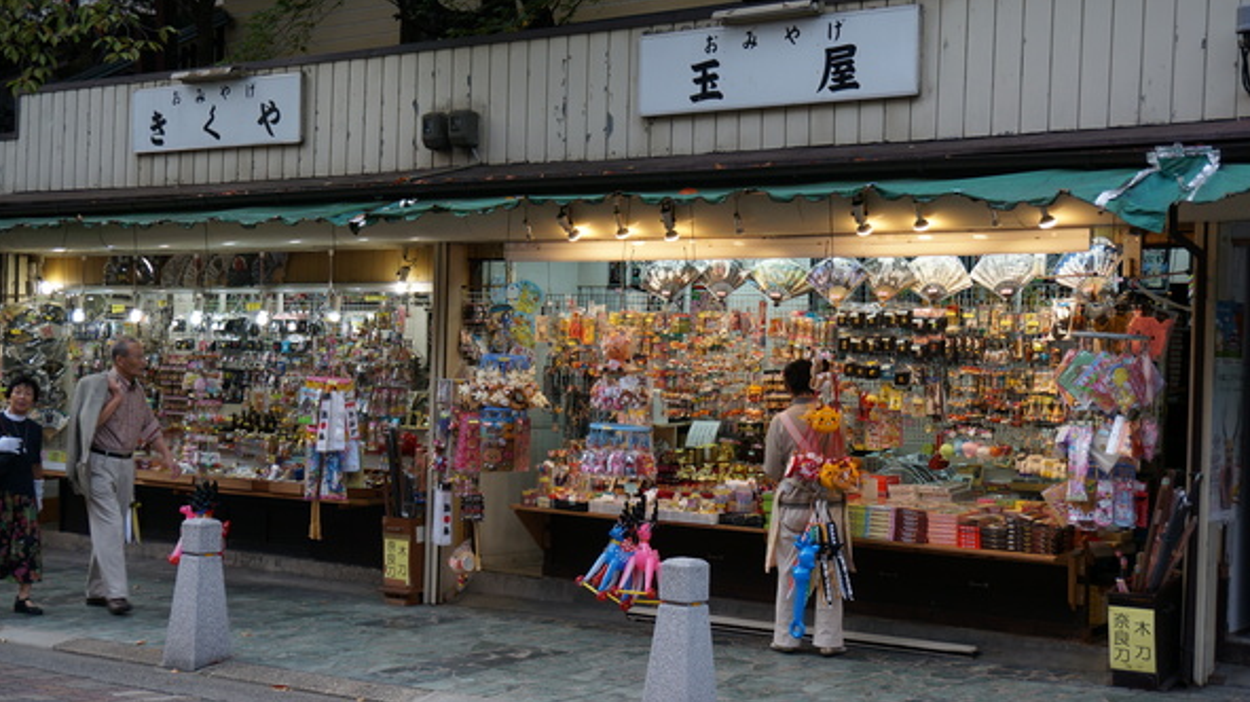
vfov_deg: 23.5
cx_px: 632
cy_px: 396
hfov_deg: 40.6
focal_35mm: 51
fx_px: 1690
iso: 200
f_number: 5
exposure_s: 1/60
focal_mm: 32
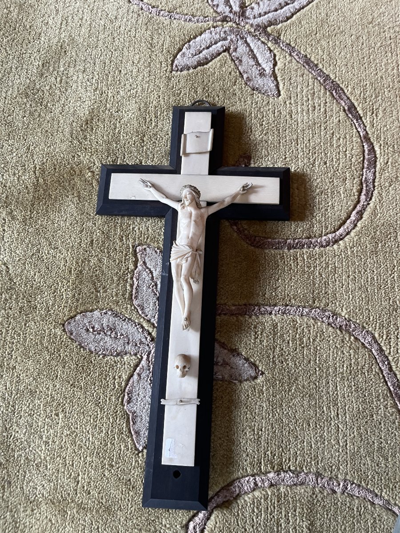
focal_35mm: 25
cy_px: 266
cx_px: 200
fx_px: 385
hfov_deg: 54.9
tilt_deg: -75.7
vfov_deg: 69.4
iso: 320
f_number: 1.6
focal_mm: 5.1
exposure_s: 1/60
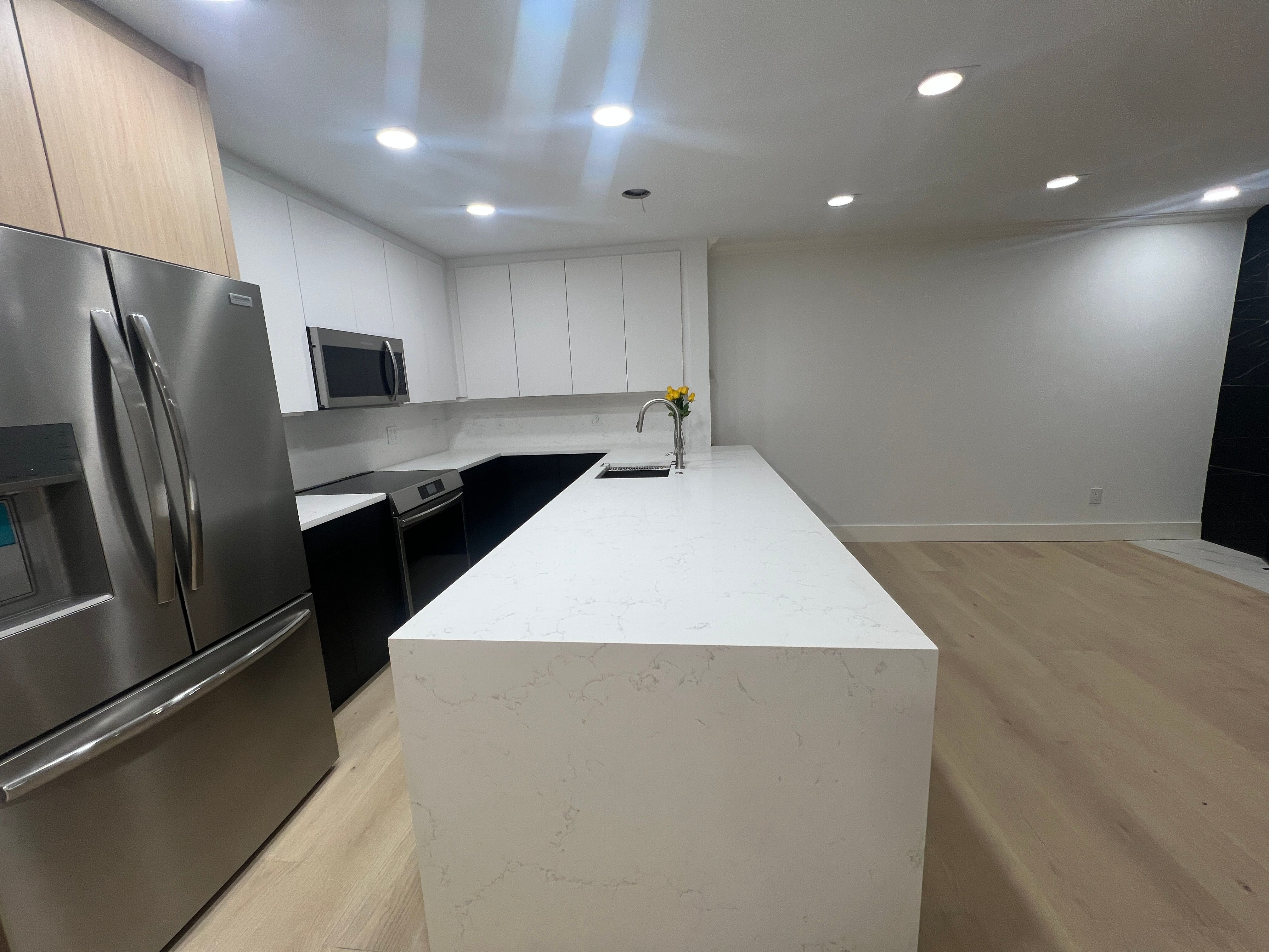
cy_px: 476
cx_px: 634
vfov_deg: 89.9
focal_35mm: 13
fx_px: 477
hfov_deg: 106.2
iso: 80
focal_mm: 1.57
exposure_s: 1/120
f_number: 1.8
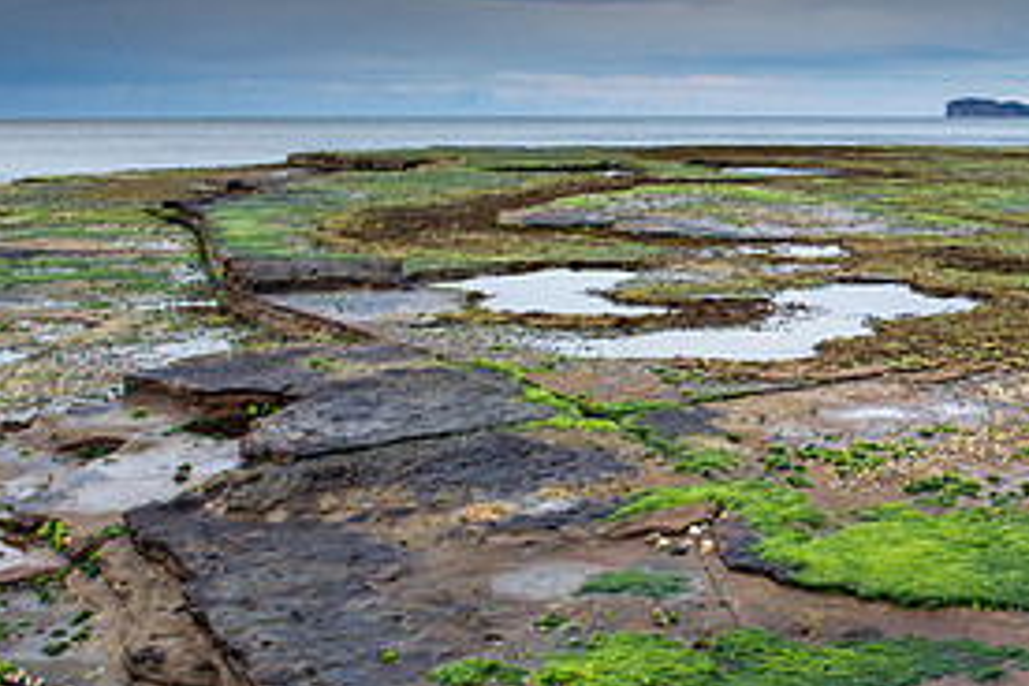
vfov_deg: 26.0
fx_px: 1486
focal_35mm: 52
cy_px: 287
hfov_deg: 35.6
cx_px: 951
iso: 100
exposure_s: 1/1.67
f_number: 11
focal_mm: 24
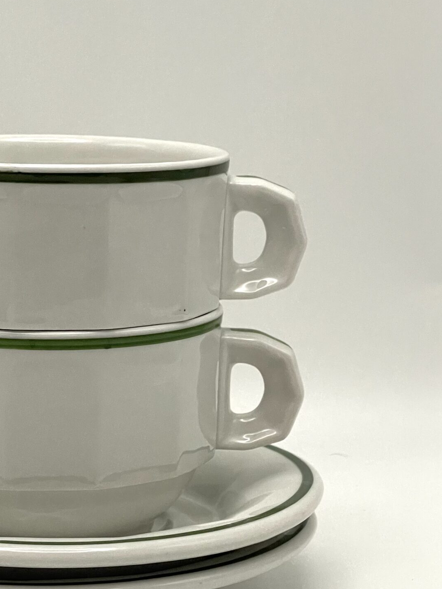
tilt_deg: -11.3
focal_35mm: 114
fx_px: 1941
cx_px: 70
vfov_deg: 17.2
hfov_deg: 12.9
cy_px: 441
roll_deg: +0.0
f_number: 2.2
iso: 200
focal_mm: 7.5
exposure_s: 1/87
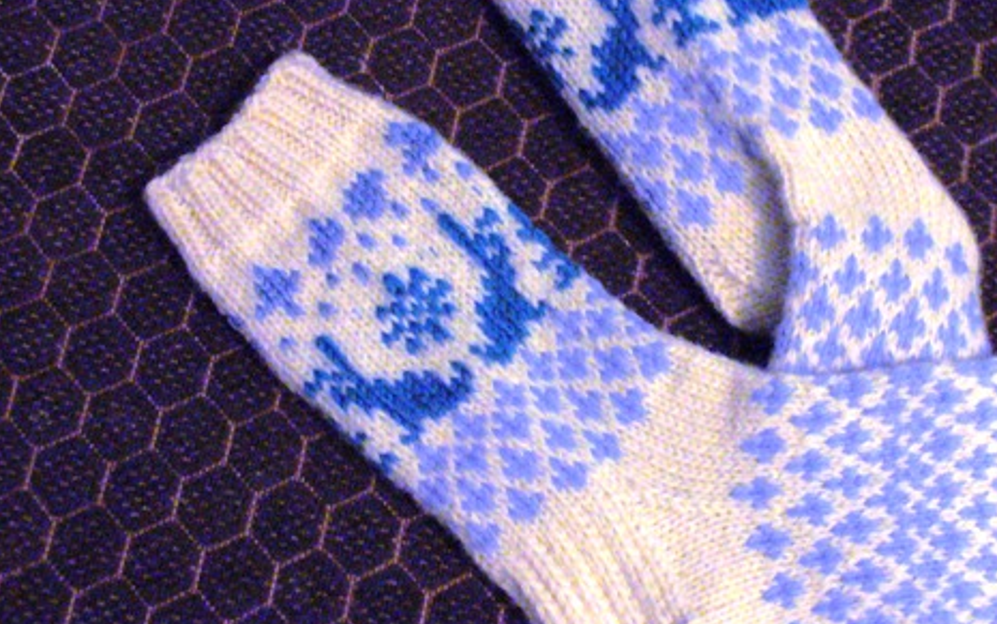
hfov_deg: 29.2
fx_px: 1903
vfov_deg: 18.6
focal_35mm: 70
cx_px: 654
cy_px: 259
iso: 400
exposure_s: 1/10
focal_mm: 7.9
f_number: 3
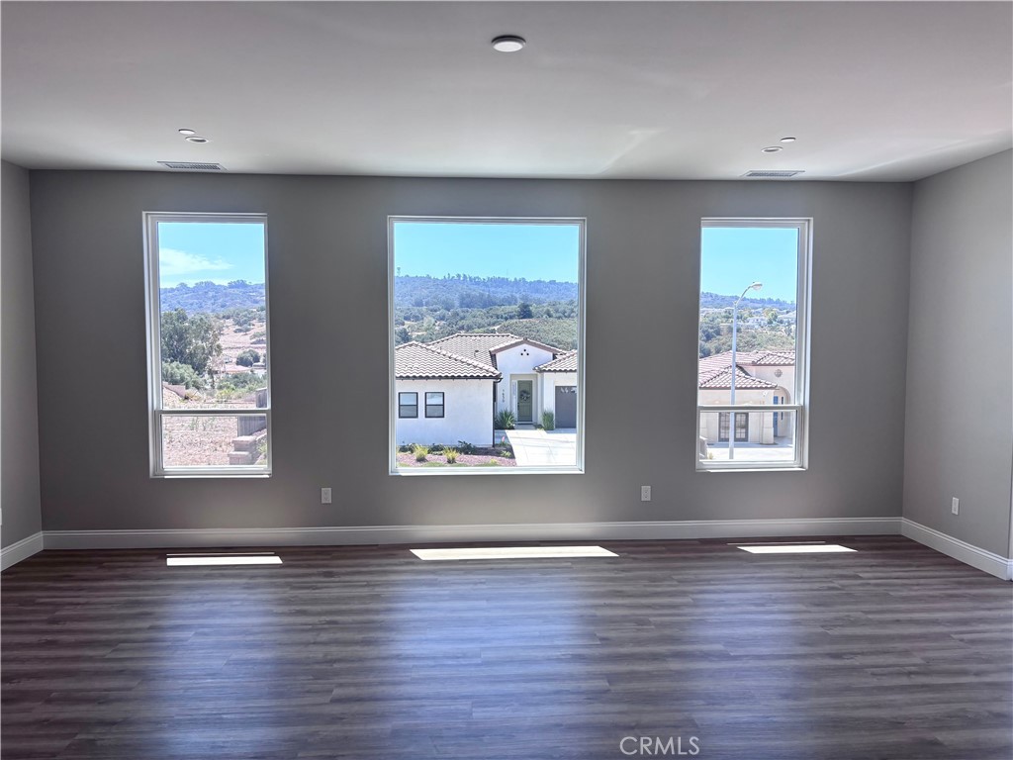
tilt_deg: -3.6
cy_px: 380
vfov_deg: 53.1
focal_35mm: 26
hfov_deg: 67.3
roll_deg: +0.0
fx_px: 761
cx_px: 506
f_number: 1.6
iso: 50
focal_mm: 5.96
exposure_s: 1/634
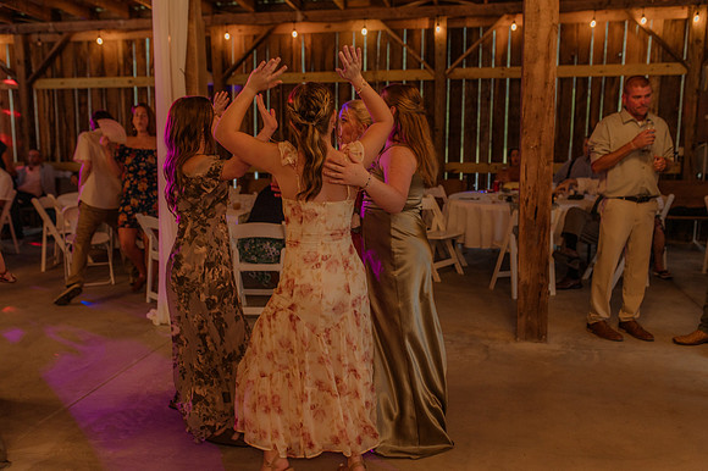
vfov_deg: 37.8
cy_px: 236
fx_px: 688
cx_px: 354
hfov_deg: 54.5
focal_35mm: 35
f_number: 2.5
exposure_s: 1/200
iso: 640
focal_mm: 35
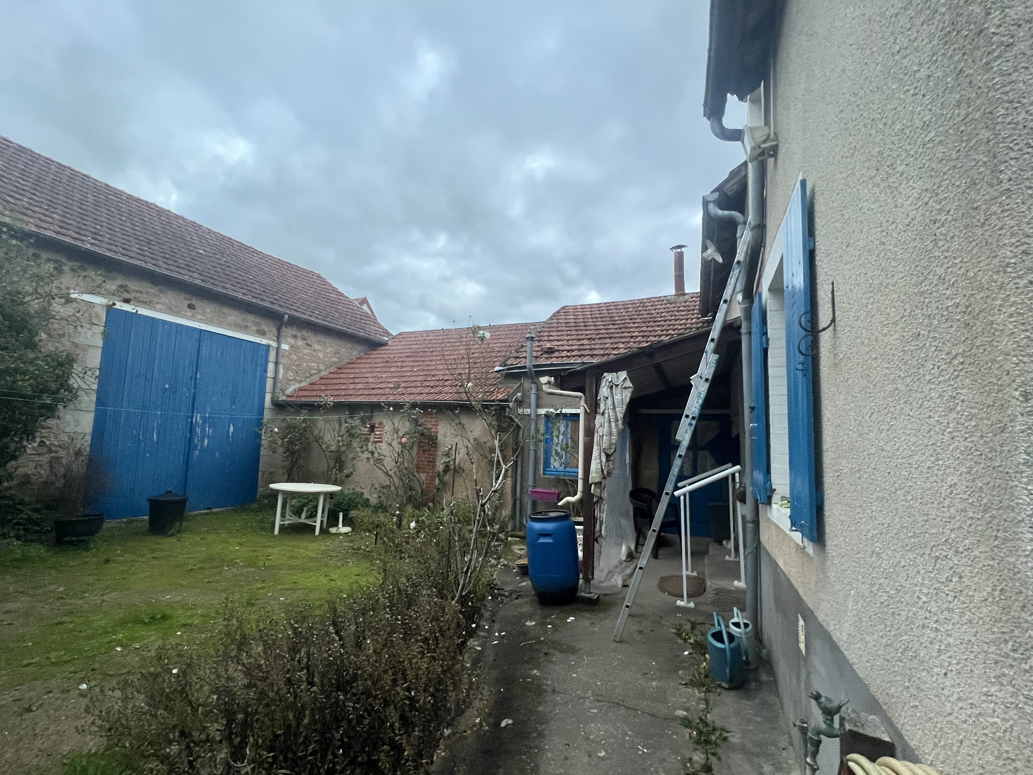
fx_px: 448
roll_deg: -1.2
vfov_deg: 81.7
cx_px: 504
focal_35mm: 15
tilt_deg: +5.7
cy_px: 400
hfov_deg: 98.1
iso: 320
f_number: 1.8
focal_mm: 1.57
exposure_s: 1/60
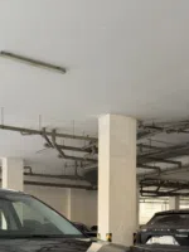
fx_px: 349
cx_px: 28
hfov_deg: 29.3
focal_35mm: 48
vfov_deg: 36.9
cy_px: 231
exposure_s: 1/156
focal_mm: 6.76
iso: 80
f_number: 1.78
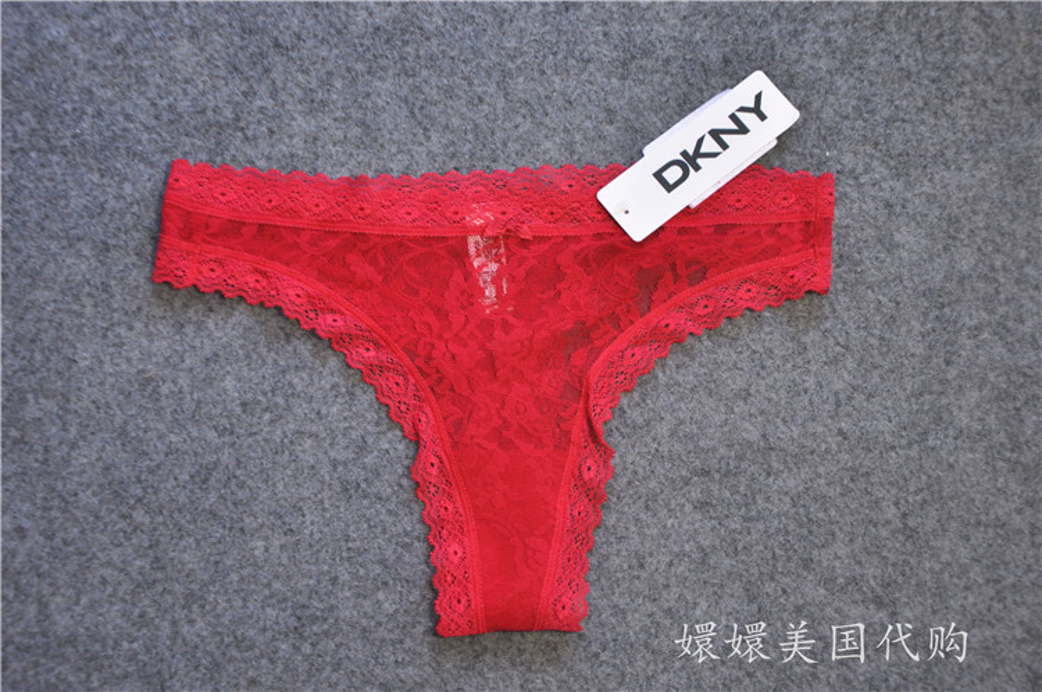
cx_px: 521
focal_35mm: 52
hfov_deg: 37.9
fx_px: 1518
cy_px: 346
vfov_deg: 25.7
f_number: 4.5
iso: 800
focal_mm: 35
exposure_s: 1/40
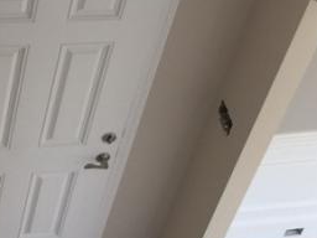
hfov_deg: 16.7
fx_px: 1062
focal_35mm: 116
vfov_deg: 12.5
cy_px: 286
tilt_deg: -54.8
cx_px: 9
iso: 32
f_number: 2.2
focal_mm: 4.15
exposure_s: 1/40
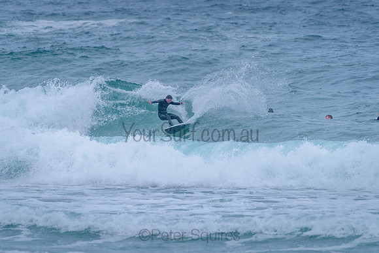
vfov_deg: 2.2
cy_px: 98
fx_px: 6452
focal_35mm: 613
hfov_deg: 3.4
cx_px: 190
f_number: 5.6
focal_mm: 500
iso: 2500
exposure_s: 1/2000
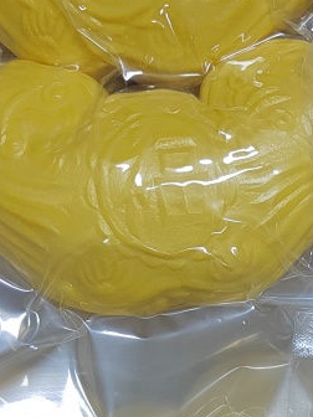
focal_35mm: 73
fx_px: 880
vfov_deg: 25.6
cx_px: 311
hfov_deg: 19.6
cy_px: 399
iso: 1009
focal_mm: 5.52
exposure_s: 1/100
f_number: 1.9
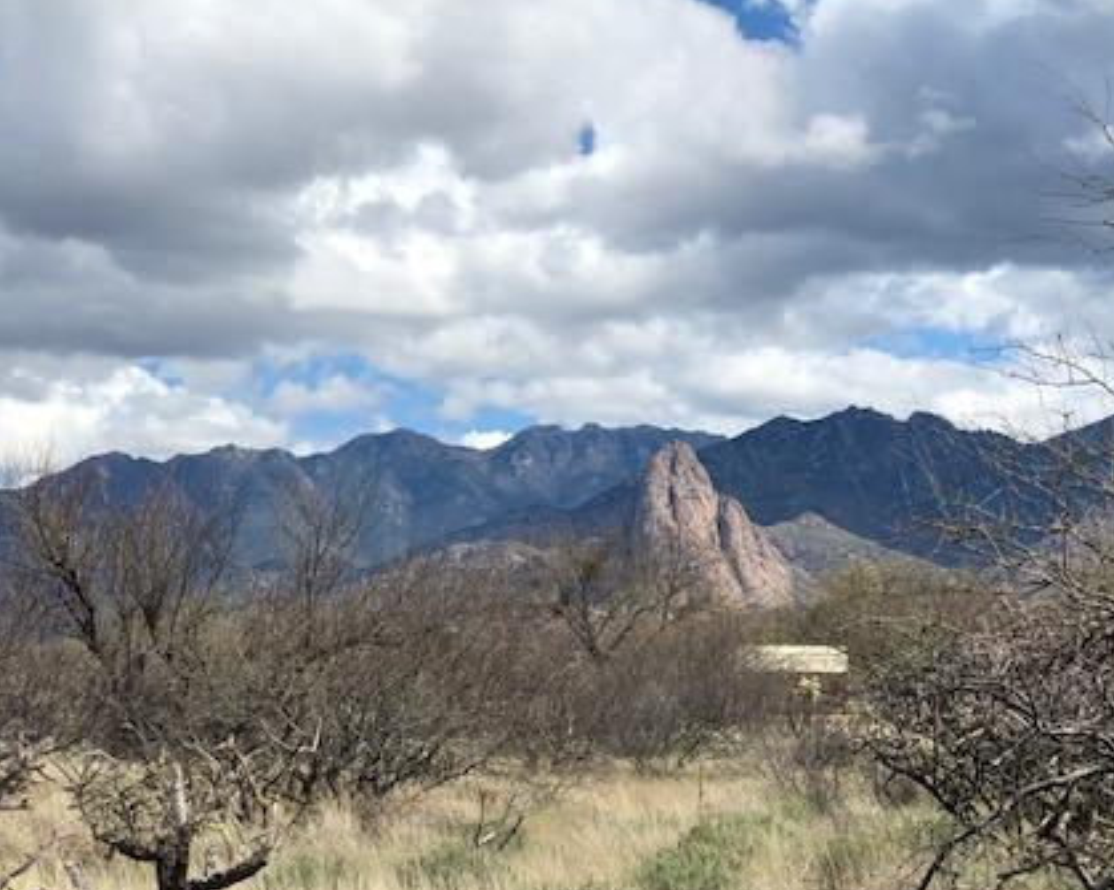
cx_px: 635
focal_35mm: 85
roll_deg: -1.9
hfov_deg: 22.5
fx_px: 2802
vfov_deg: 18.1
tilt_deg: +3.7
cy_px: 484
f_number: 2.8
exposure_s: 1/1412
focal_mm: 6.6
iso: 20
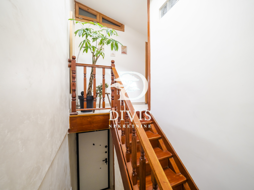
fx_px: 103
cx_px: 127
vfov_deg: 85.7
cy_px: 95
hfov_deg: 102.1
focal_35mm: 14
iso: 400
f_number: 4
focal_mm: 7
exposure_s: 1/125
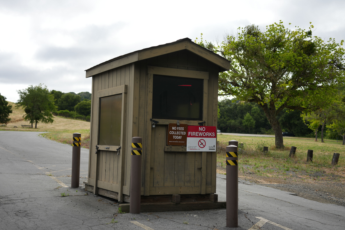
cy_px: 115
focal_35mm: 50
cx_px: 172
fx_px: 479
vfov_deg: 27.0
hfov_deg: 39.6
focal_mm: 50
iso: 125
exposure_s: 1/400
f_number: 4.5
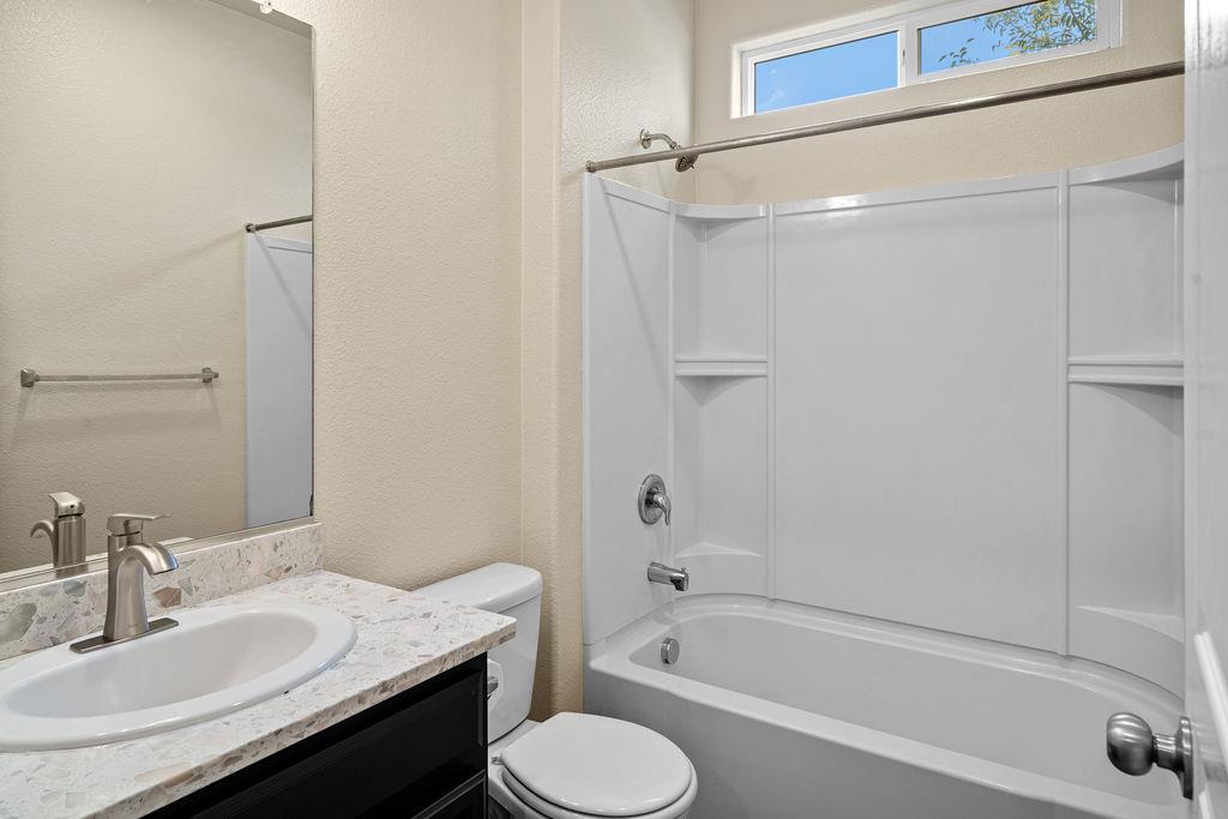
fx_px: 682
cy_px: 410
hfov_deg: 84.0
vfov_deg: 61.9
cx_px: 614
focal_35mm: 20
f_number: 9
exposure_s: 1
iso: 80
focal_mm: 20
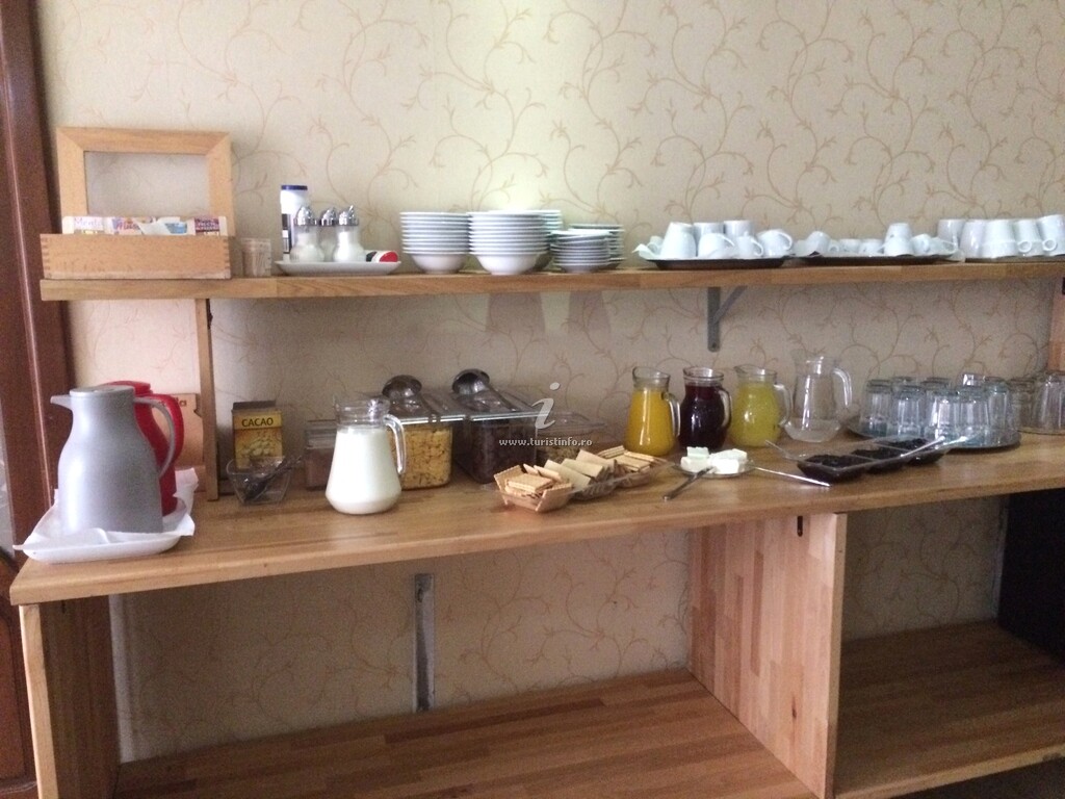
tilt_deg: -11.1
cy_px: 400
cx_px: 532
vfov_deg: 48.2
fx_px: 892
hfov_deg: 61.7
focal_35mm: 29
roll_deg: +0.6
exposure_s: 1/17
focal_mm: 4.15
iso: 500
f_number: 2.2
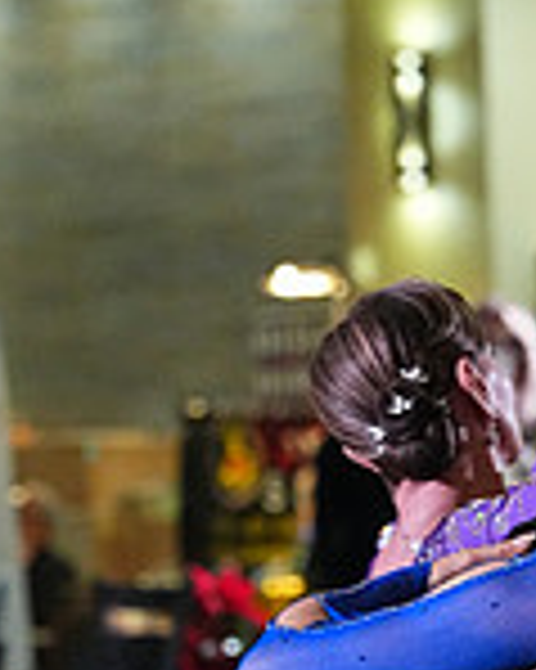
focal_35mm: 625
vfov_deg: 3.1
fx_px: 12406
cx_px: 664
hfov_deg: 2.5
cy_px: 1066
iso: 10000
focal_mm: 171
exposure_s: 1/400
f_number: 5.6
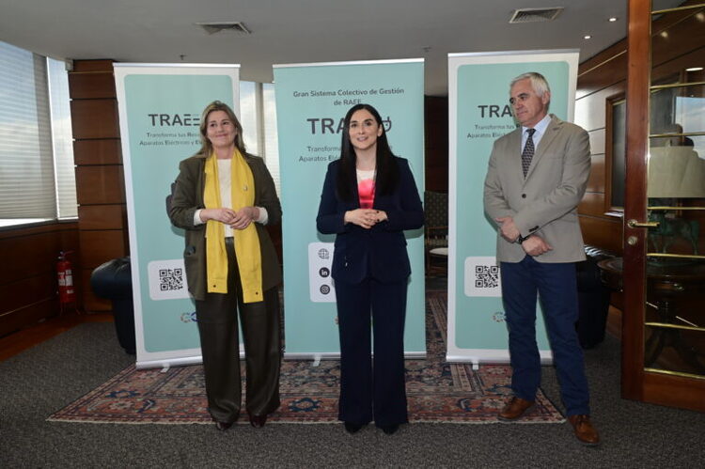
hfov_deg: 62.0
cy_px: 234
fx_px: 587
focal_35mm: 30
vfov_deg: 43.6
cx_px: 352
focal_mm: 30
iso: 1000
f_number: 7.1
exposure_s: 1/80
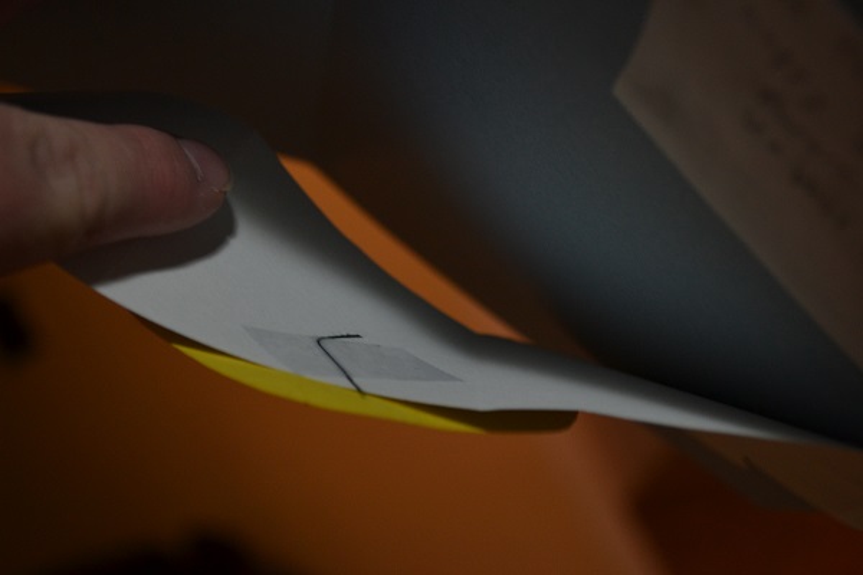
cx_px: 432
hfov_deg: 33.4
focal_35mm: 60
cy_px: 288
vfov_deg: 22.6
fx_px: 1438
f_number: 5.3
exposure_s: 1/30
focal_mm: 40
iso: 560
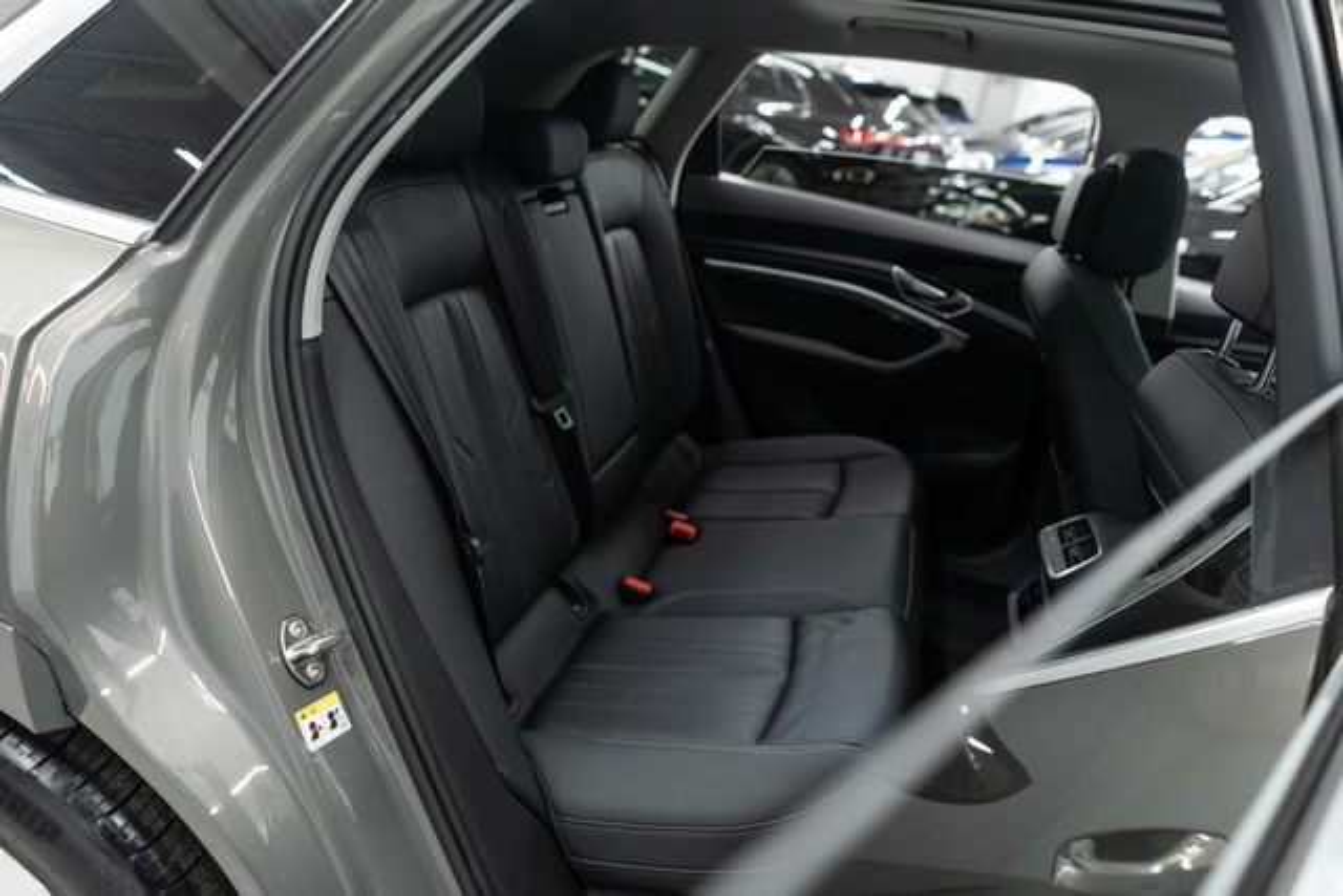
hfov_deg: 65.5
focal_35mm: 28
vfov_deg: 46.4
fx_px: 1045
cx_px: 672
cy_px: 448
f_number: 3.2
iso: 640
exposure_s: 1/40
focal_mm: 28
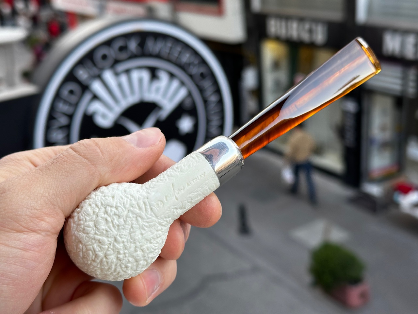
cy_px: 157
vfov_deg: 30.3
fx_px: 580
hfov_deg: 39.7
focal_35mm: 48
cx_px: 209
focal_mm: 6.86
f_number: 1.78
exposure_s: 1/189
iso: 50
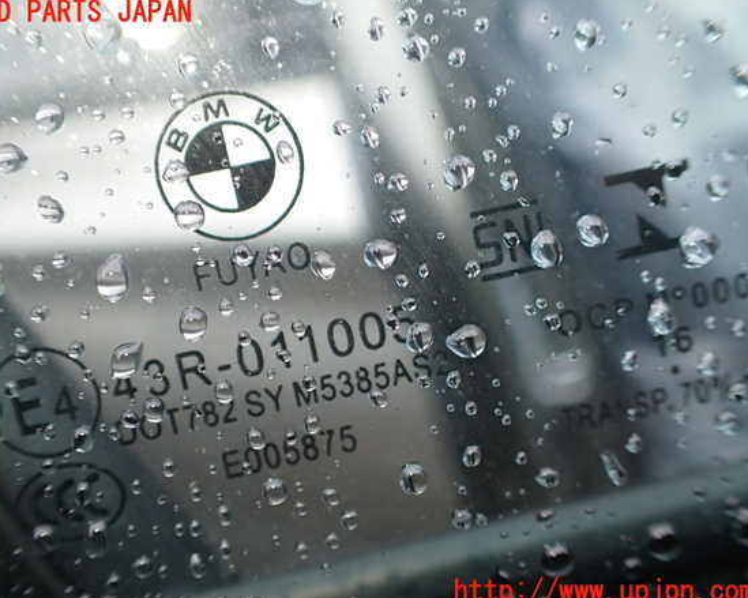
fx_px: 708
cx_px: 353
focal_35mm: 32
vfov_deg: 45.8
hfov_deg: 55.6
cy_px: 302
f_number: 2.3
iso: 200
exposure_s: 1/125
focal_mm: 5.4
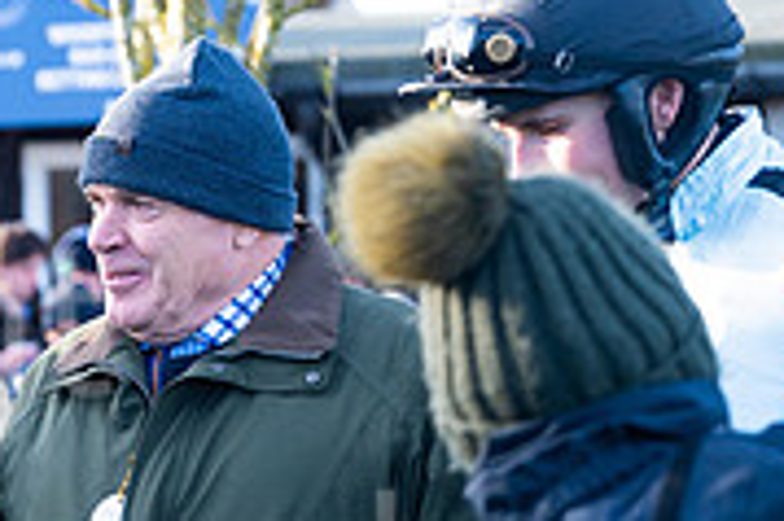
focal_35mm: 227
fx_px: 4939
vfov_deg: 6.0
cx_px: -158
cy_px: 609
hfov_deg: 9.0
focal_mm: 70
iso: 320
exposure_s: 1/500
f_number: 3.5
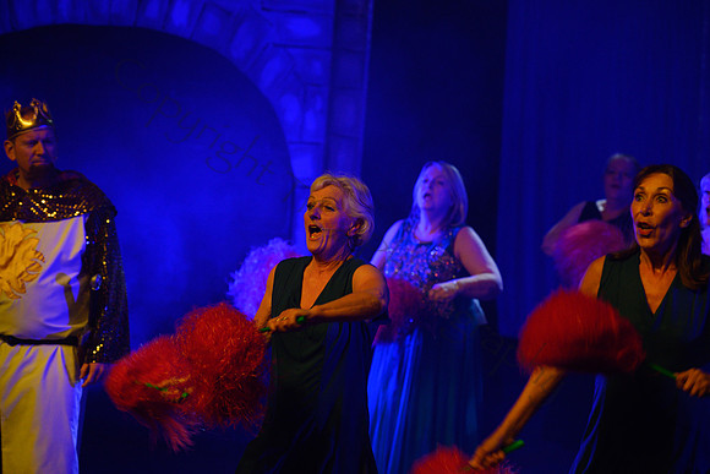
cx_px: 355
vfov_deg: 11.0
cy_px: 237
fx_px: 2466
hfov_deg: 16.4
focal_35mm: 125
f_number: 3.5
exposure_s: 1/160
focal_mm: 125
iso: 1250
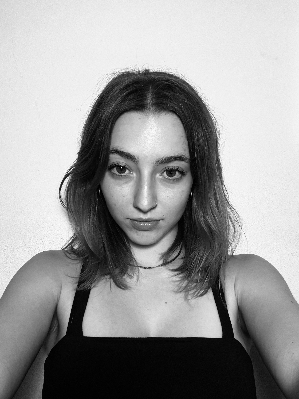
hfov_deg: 46.8
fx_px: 346
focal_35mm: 30
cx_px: 150
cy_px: 200
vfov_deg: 60.0
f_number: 1.9
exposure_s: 1/50
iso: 160
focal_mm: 2.69
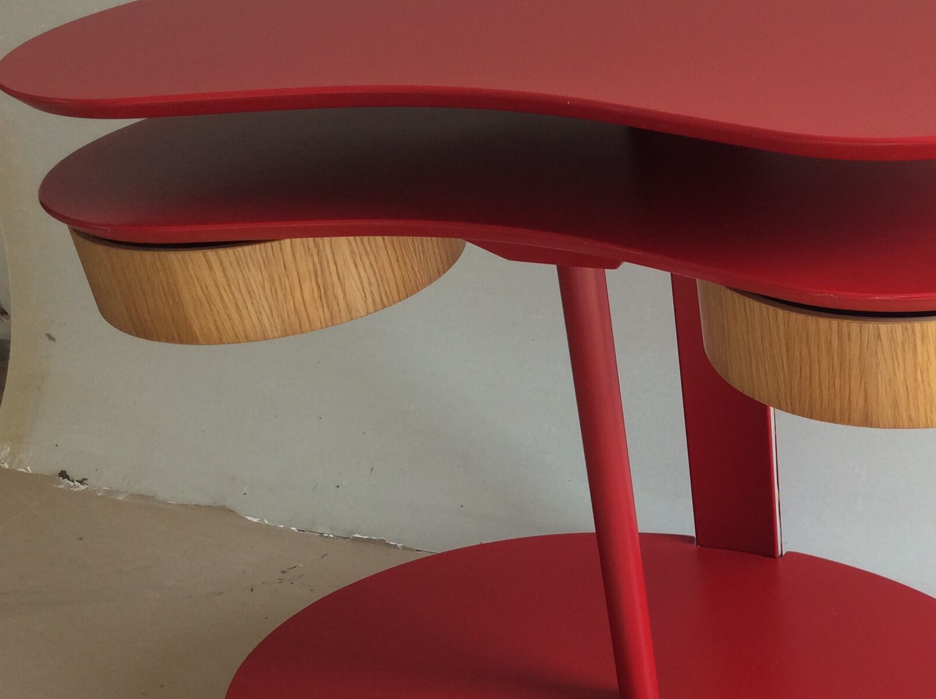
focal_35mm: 52
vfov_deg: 27.8
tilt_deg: -34.7
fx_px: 1404
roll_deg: +3.4
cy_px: 453
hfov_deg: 35.7
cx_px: 749
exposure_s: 1/50
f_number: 2.4
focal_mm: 3.3
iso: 32
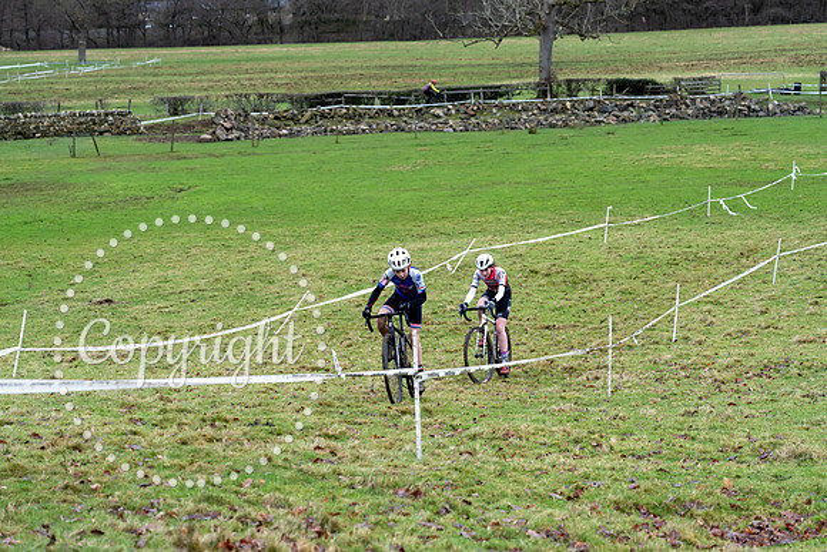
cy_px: 276
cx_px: 414
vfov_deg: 19.5
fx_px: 1608
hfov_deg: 28.8
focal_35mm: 70
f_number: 3.5
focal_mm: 70
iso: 800
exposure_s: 1/1000
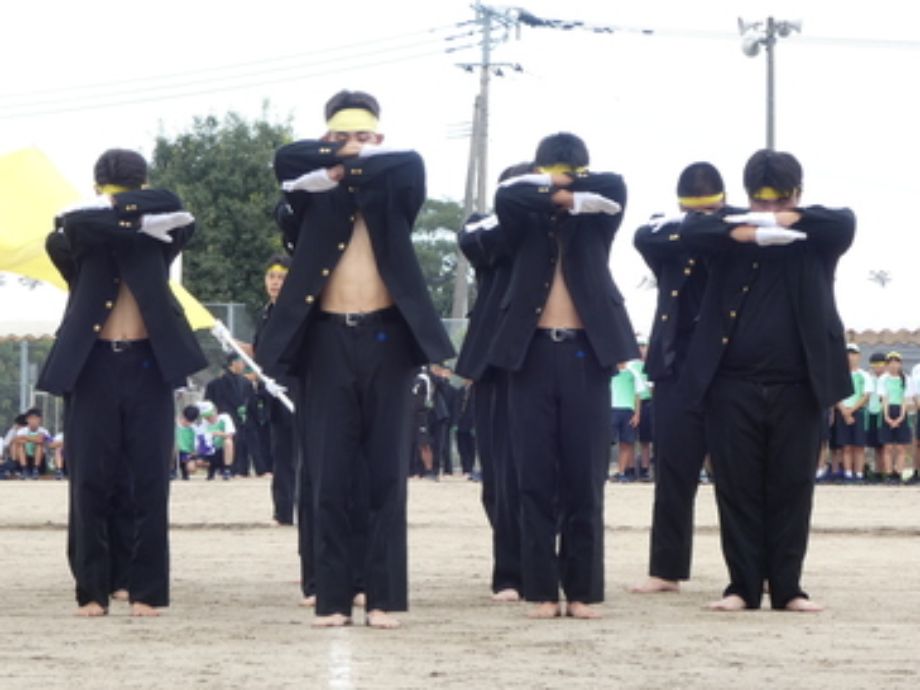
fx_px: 4837
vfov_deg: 8.2
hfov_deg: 10.9
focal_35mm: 182
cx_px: 356
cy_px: 240
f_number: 5.3
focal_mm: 24.7
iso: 80
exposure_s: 1/80
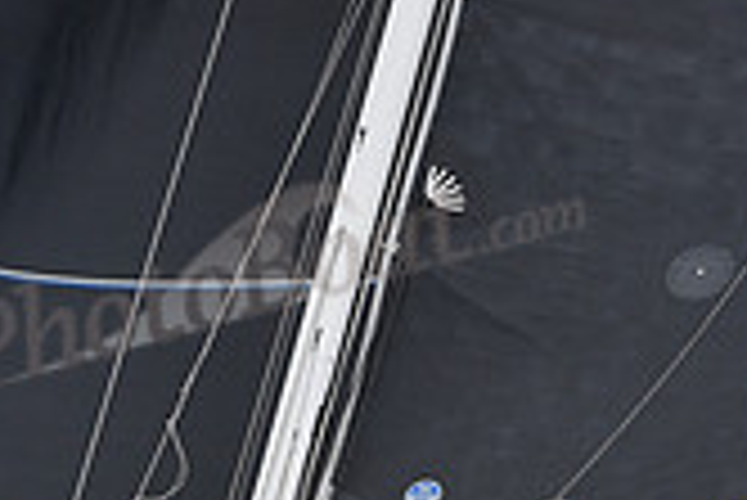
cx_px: 824
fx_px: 5067
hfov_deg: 8.4
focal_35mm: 244
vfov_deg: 5.6
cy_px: 863
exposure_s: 1/800
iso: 250
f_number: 6.3
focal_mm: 70
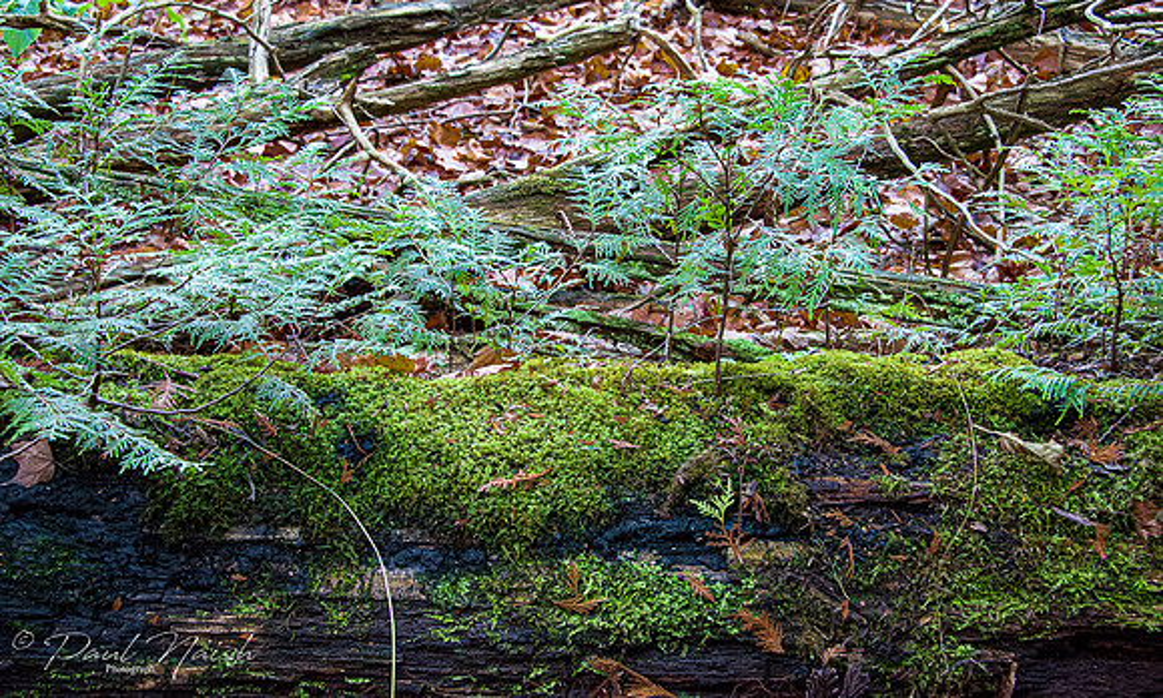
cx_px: 582
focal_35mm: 52
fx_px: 1616
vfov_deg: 24.4
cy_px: 310
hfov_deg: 39.6
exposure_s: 1/80
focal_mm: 50
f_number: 9
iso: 2800
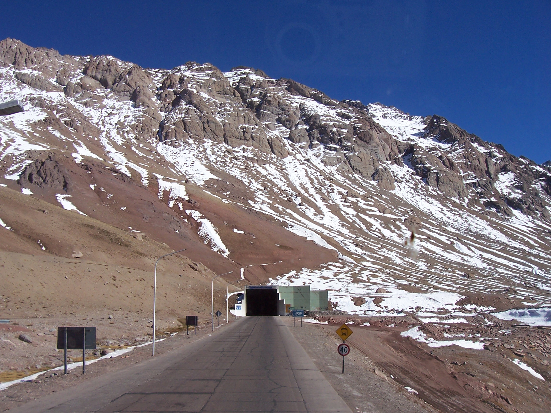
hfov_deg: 54.0
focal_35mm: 34
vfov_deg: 41.8
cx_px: 276
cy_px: 206
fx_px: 541
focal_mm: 5.6
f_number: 5.6
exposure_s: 1/750
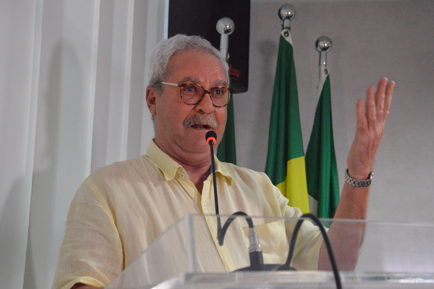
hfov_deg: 35.1
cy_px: 144
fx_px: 687
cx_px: 217
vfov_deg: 23.7
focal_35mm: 57
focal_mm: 38
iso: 6400
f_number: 5.6
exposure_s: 1/100
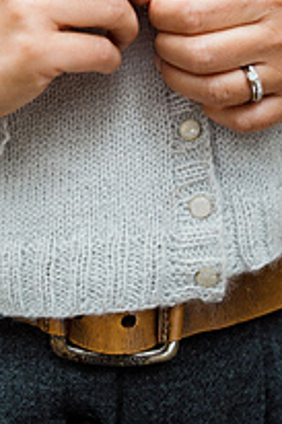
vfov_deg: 22.6
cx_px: 52
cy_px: -43
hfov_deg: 15.9
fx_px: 1000
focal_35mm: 85
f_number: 3.2
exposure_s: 1/250
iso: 320
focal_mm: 35
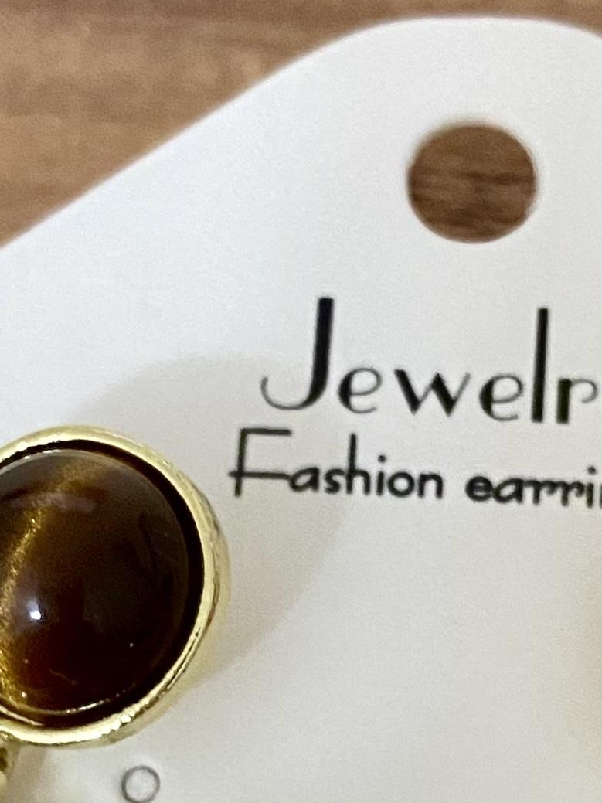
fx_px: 2250
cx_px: 291
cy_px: 852
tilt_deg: -57.0
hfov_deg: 15.2
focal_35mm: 97
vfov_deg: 19.5
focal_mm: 4.25
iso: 640
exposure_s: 1/33
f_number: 1.8
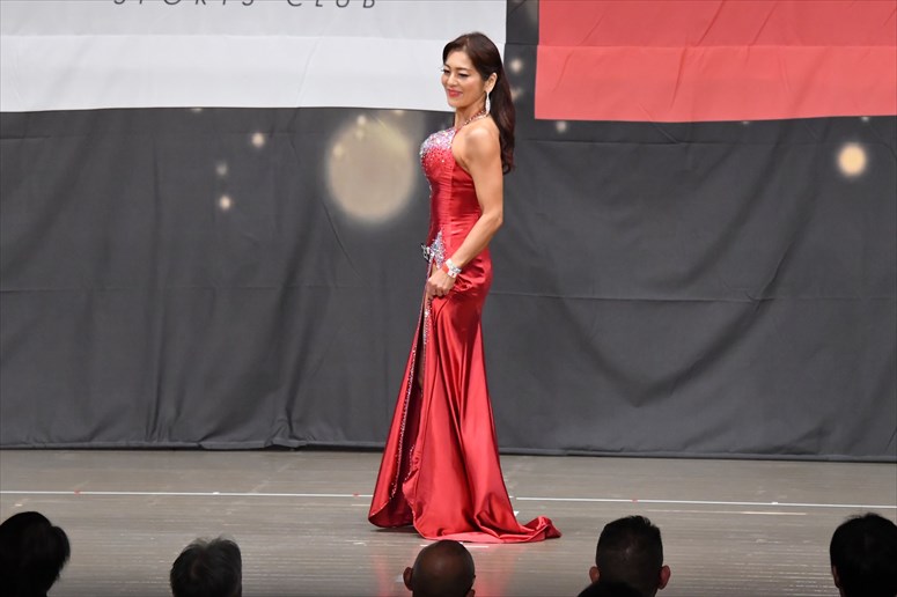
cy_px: 298
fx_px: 5031
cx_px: 448
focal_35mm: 202
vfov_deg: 6.8
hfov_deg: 10.2
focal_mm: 135
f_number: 5.6
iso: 6400
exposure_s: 1/400
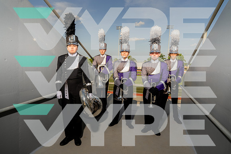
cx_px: 116
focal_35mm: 24
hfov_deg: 73.7
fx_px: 154
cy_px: 77
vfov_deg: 53.2
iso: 100
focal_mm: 24
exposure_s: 1/250
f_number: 8
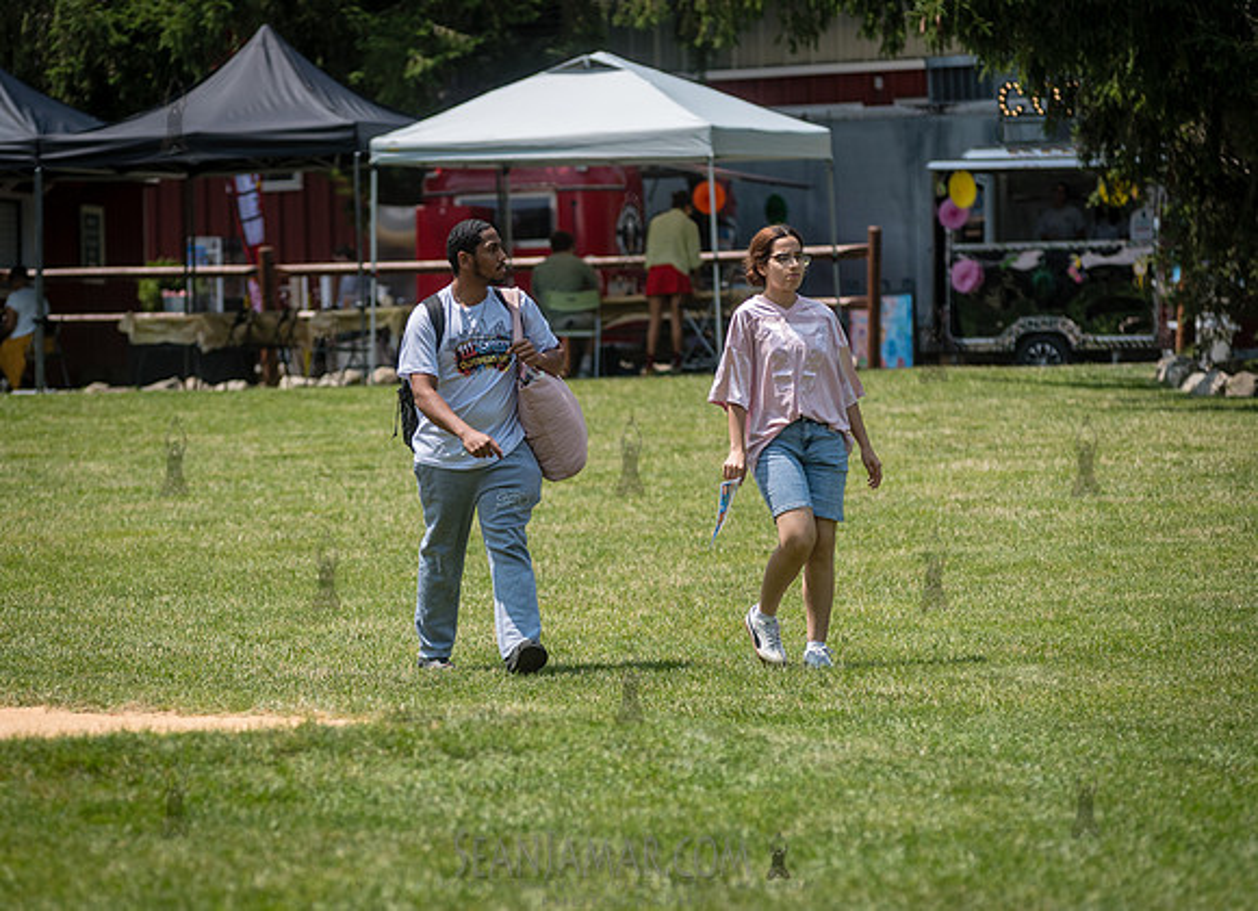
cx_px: 503
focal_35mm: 199
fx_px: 7129
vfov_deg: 7.3
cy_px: 449
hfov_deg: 10.1
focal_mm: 170
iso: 400
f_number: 4
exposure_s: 1/4000
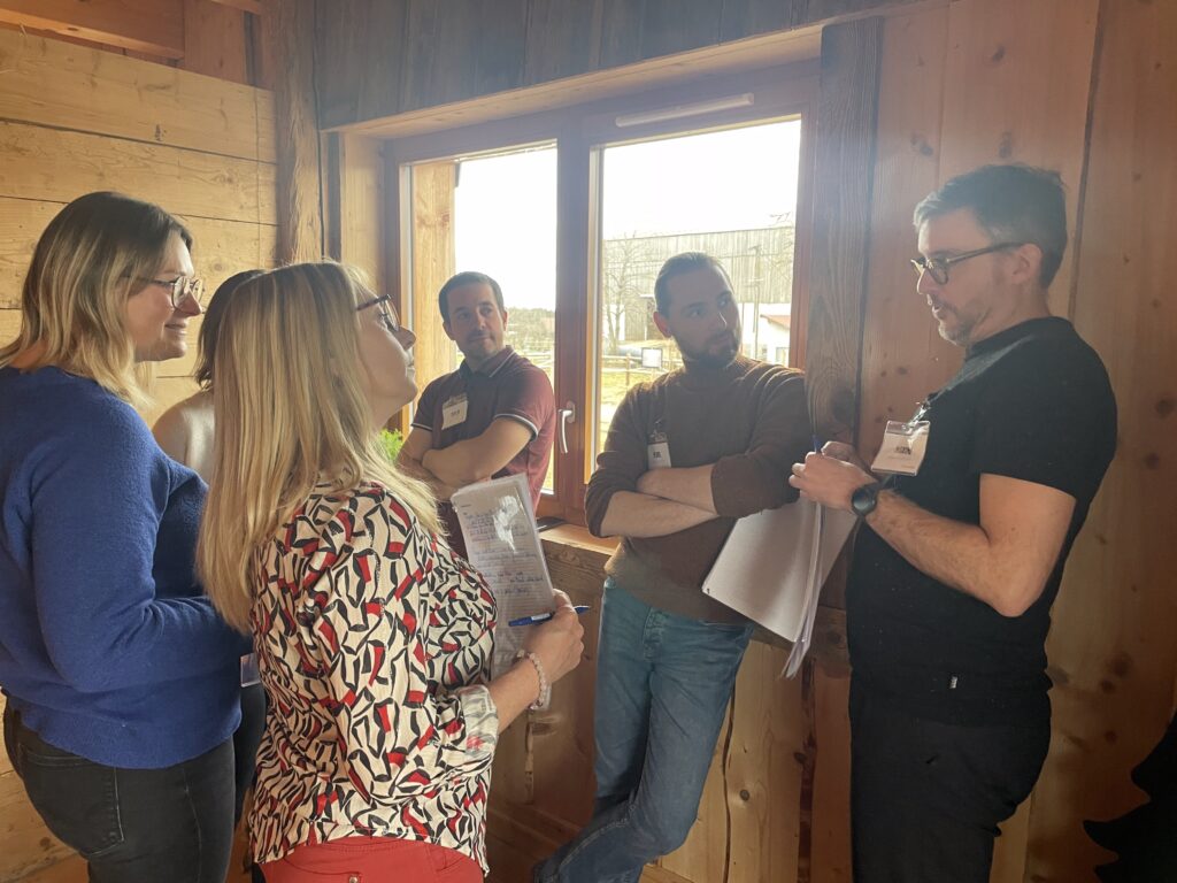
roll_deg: +0.0
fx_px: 884
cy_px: 442
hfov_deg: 67.3
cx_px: 588
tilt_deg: -4.8
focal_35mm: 26
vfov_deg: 53.1
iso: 160
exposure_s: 1/60
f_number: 1.6
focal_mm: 4.2
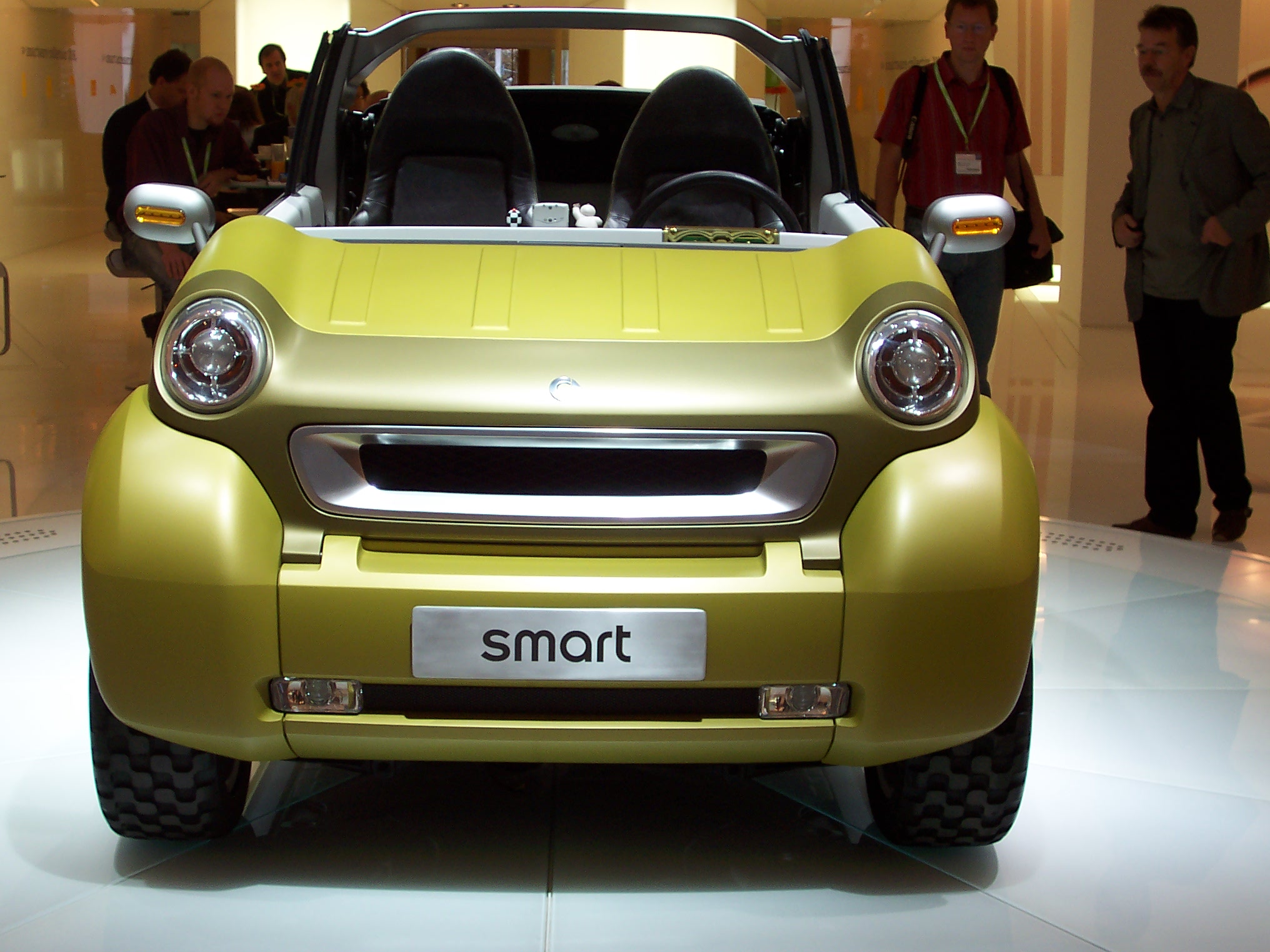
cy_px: 476
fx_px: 2091
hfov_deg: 33.8
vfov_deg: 25.7
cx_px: 635
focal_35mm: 57
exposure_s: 1/90
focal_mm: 8.6
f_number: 3.4
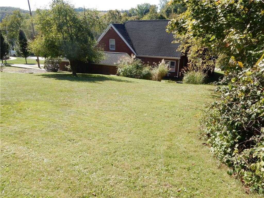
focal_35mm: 29
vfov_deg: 48.2
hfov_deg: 61.7
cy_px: 99
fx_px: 221
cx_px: 132
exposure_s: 1/400
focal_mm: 5.2
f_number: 4
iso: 125
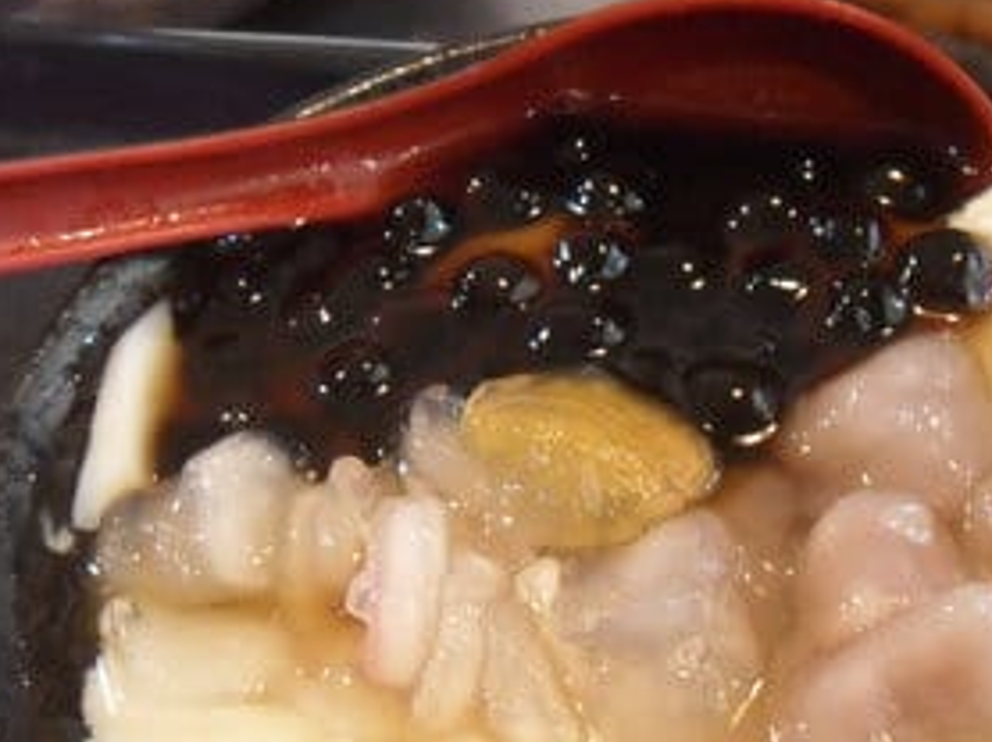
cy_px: 501
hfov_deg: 30.4
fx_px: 1804
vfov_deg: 23.1
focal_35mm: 63
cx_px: 703
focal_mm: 6.2
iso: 320
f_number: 2.8
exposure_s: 1/30
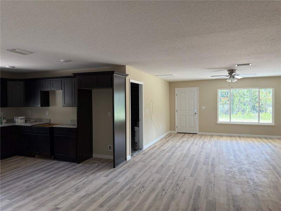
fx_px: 195
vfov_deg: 56.8
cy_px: 106
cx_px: 140
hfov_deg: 71.6
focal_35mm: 24
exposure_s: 1/191
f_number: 1.78
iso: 160
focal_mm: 6.76
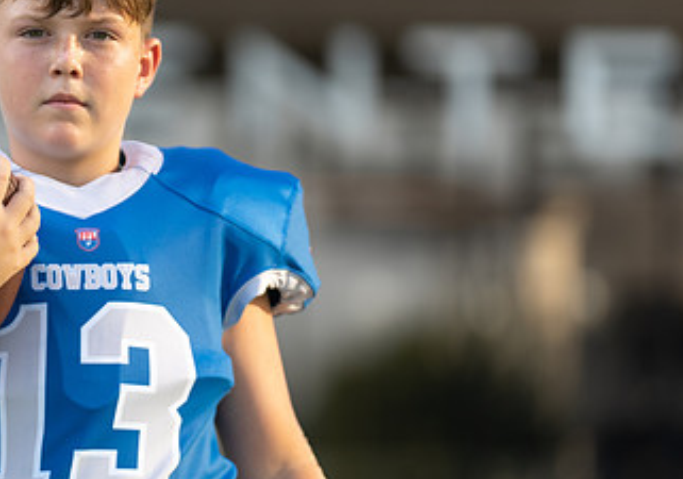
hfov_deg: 6.1
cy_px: 218
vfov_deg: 4.3
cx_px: 101
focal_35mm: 330
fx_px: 6361
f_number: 2.8
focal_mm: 170
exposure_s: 1/500
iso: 100
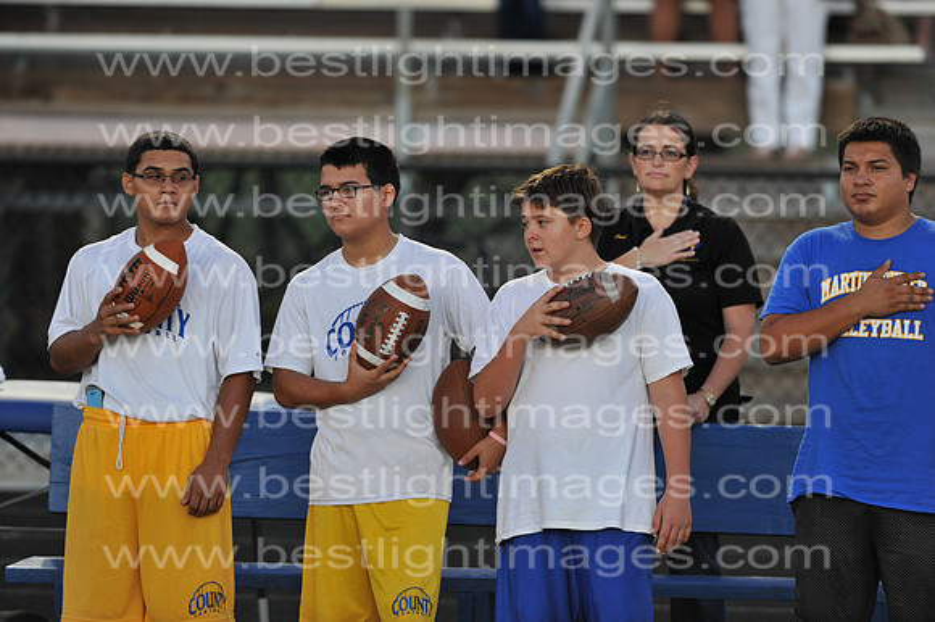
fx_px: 7787
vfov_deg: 4.6
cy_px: 311
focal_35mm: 300
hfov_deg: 6.9
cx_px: 468
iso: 1600
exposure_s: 1/400
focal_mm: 300
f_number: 4
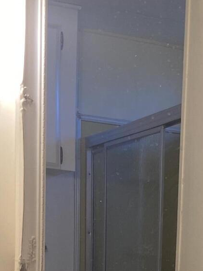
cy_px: 358
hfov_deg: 15.4
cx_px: 231
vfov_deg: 19.4
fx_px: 727
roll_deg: -3.0
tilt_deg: -7.8
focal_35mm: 93
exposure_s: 1/120
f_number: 1.8
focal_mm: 4.25
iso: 80
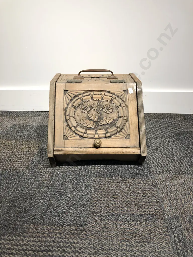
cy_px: 128
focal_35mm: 28
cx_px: 96
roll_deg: +0.4
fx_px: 208
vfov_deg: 63.4
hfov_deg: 49.7
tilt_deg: -28.6
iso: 32
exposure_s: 1/33
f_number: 1.8
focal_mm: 3.99
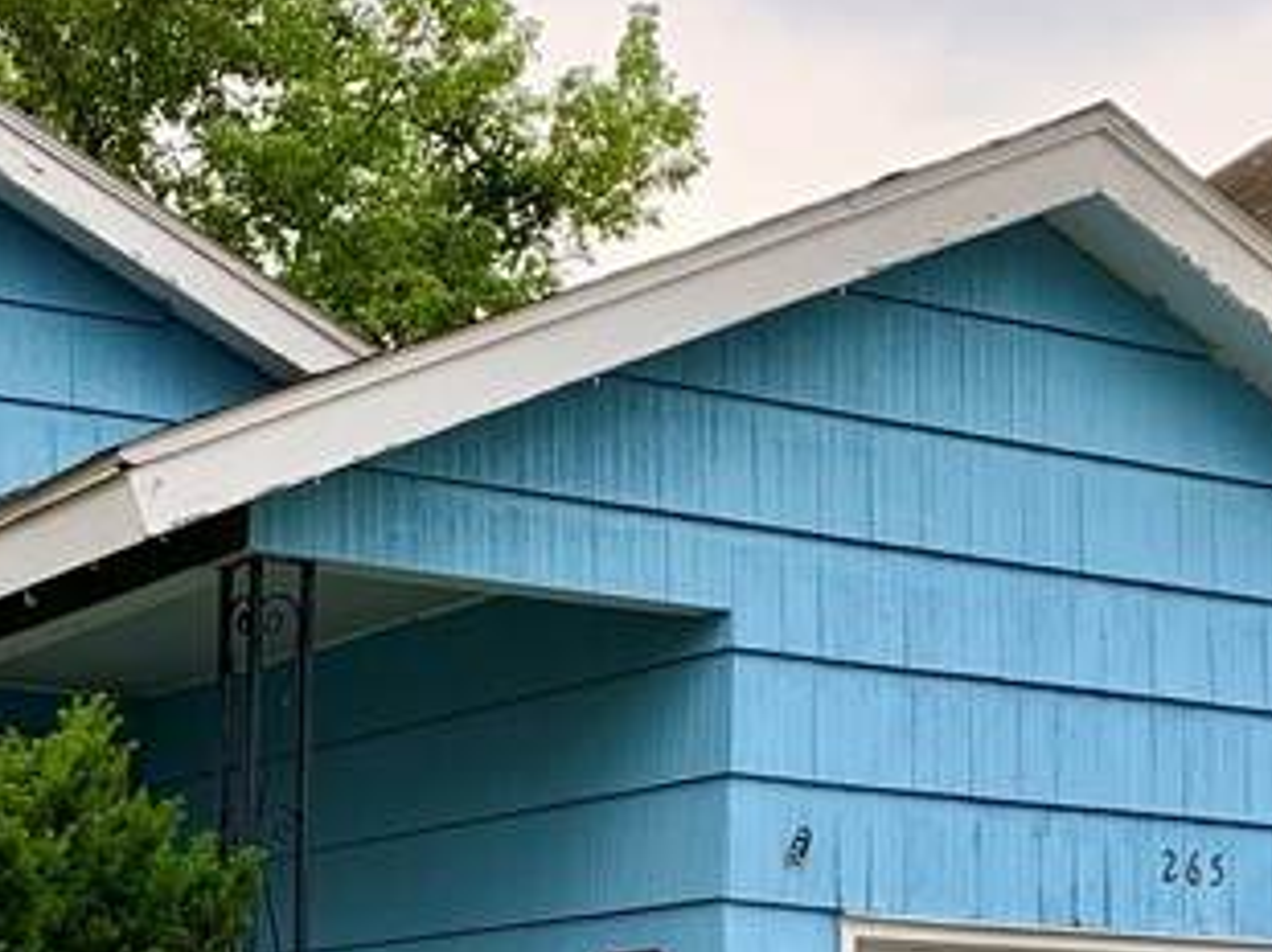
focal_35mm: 86
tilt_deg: -4.7
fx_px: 3158
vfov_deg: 15.7
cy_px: 1461
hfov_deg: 22.3
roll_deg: +0.1
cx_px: 156
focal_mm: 4.25
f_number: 1.8
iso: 40
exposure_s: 1/122
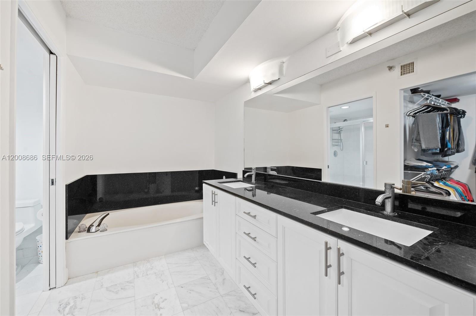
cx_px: 238
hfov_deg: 104.3
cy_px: 158
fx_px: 185
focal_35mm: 14
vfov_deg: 81.1
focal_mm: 14
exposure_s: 1.3
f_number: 8
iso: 200
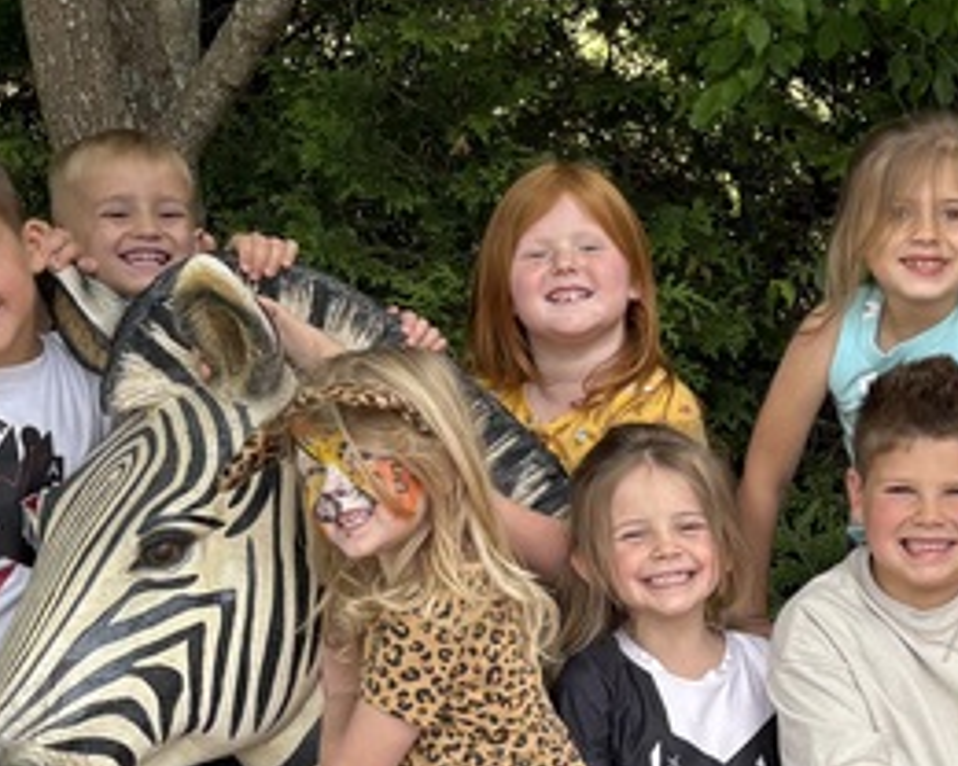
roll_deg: +1.2
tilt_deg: -9.8
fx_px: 2835
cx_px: 954
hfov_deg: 18.7
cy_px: 482
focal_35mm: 100
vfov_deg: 15.4
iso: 40
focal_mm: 5.96
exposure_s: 1/241
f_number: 1.6
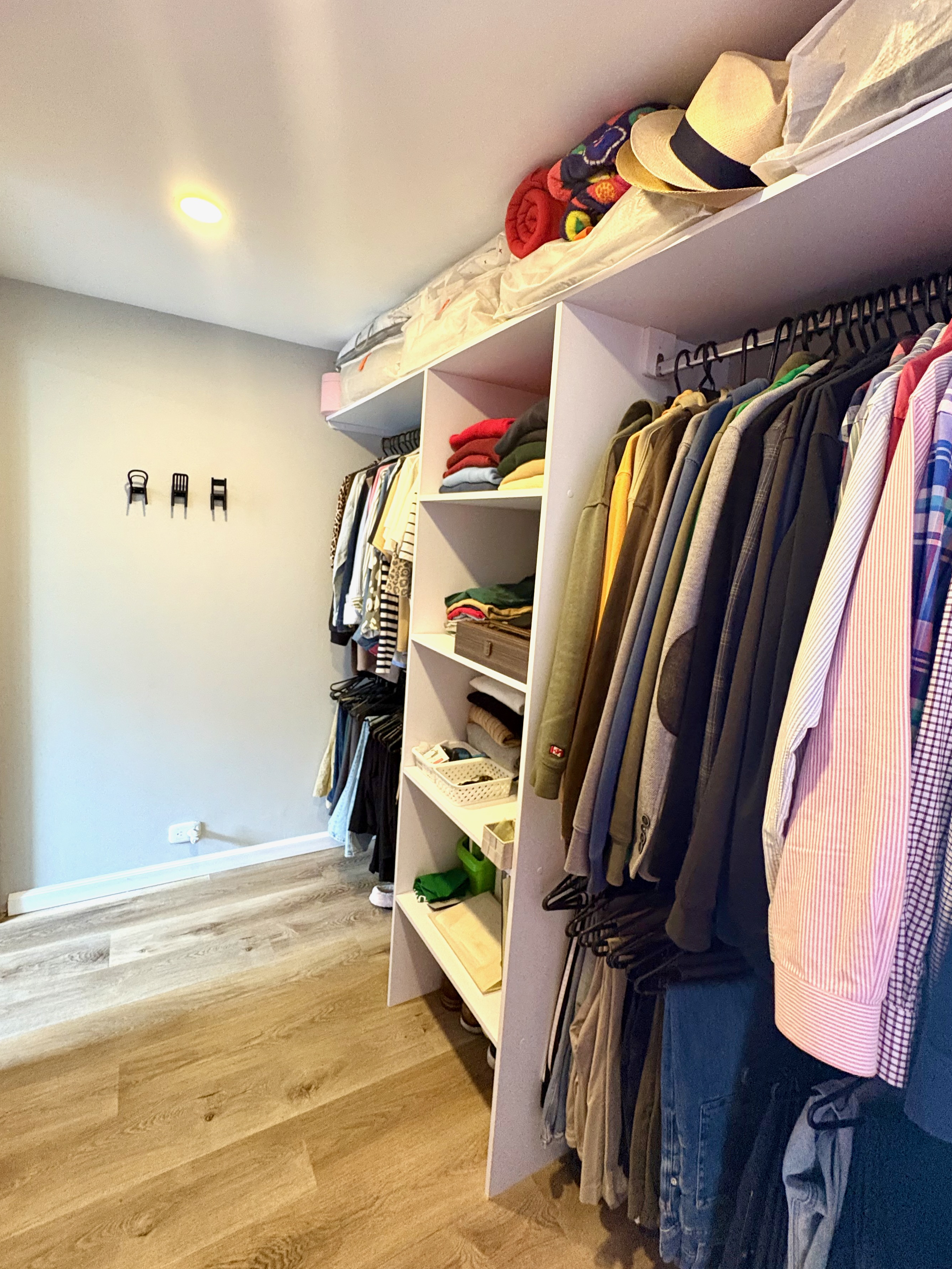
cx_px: 449
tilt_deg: -5.4
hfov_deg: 81.7
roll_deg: -3.6
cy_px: 595
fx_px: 550
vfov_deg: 98.0
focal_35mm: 15
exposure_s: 1/30
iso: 800
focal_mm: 2.22
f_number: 2.2
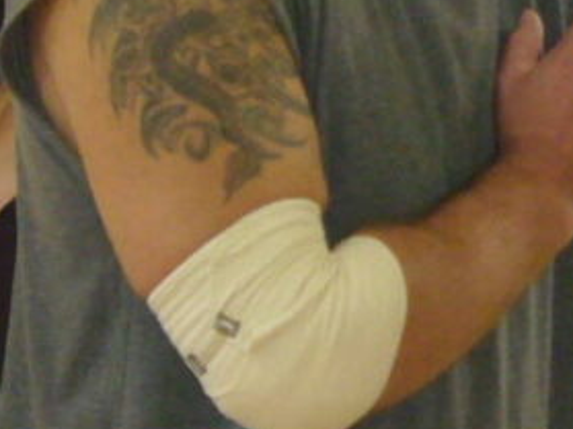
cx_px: 867
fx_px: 7346
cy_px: 0
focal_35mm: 444
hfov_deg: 4.4
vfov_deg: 3.3
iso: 125
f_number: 3.4
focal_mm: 14.5
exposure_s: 1/30
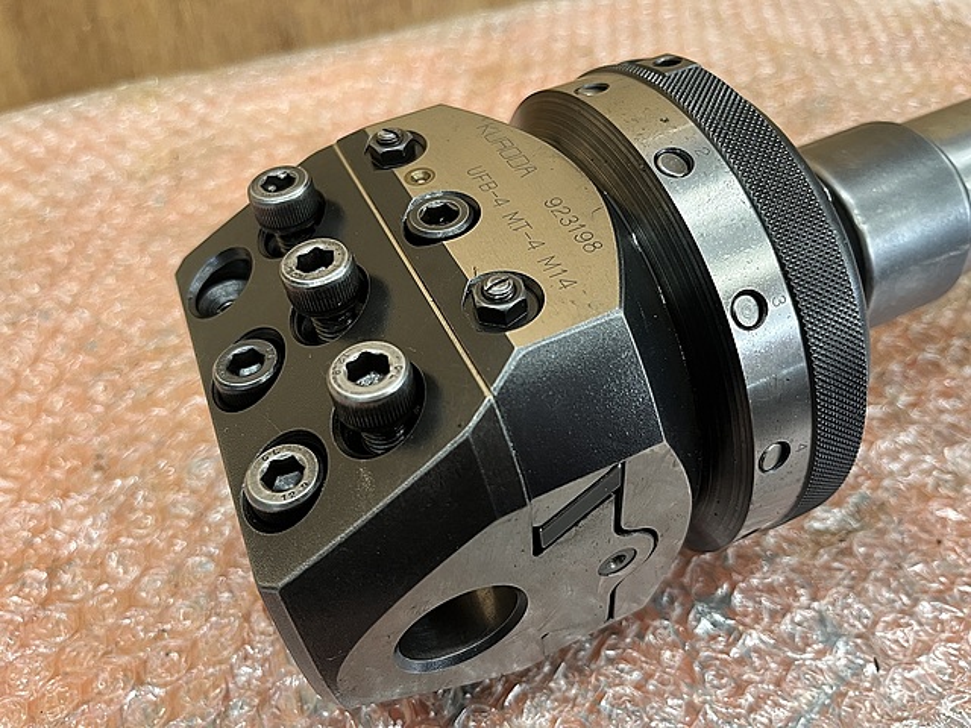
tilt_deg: -48.5
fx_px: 729
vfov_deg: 53.1
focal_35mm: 26
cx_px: 486
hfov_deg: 67.3
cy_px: 364
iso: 125
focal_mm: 5.1
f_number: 1.6
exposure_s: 1/61
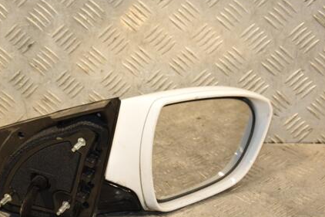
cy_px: 131
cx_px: 147
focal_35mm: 111
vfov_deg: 12.3
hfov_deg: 18.4
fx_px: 1002
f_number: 5
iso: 800
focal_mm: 52
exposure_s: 1/200
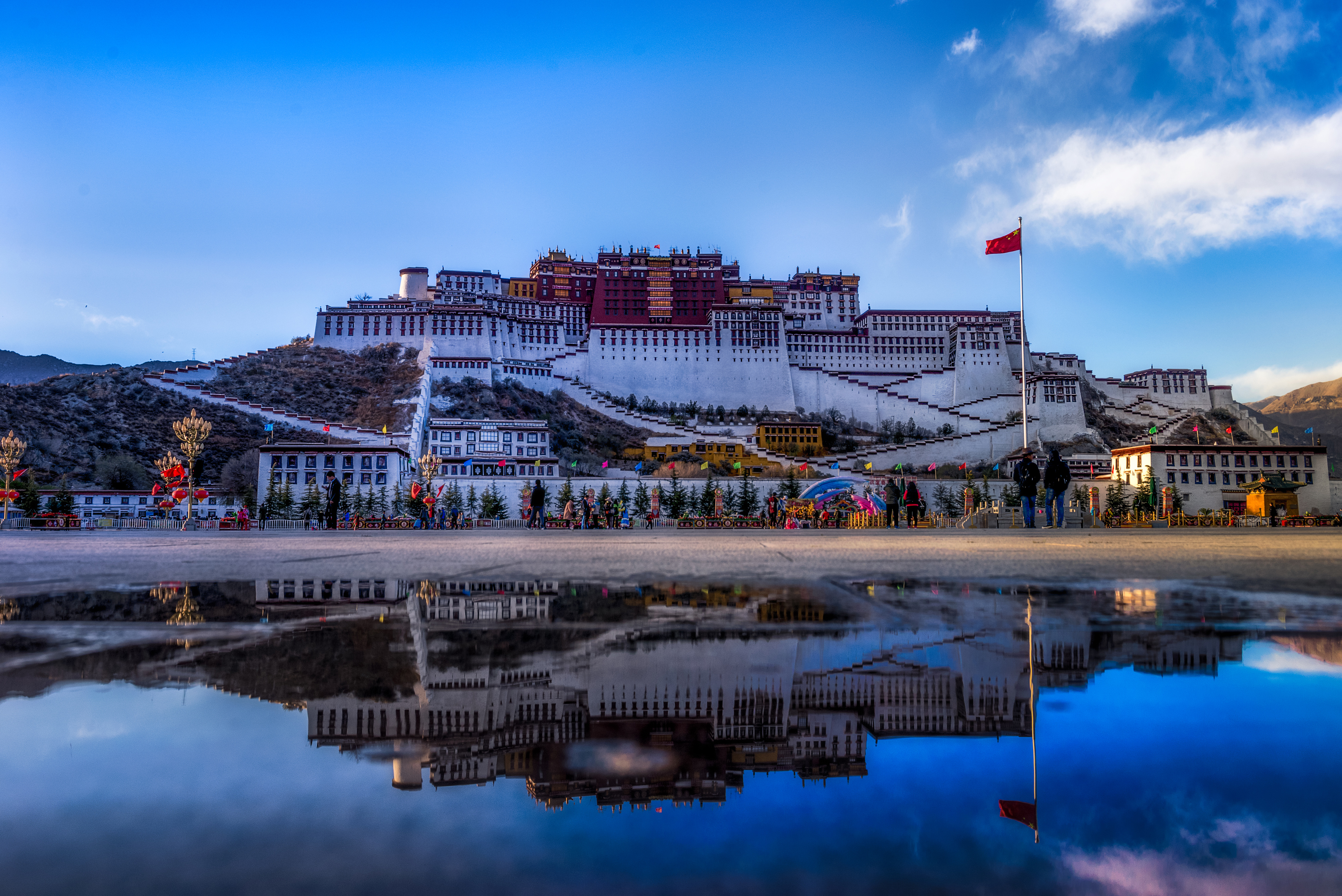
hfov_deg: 60.3
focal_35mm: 31
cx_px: 671
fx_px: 1156
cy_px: 448
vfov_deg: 42.4
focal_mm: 31
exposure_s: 1/200
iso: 160
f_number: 8
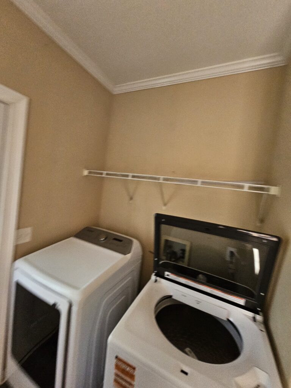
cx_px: 146
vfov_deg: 106.2
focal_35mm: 13
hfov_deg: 89.9
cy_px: 194
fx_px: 146
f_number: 2.2
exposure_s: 1/60
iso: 250
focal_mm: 2.2
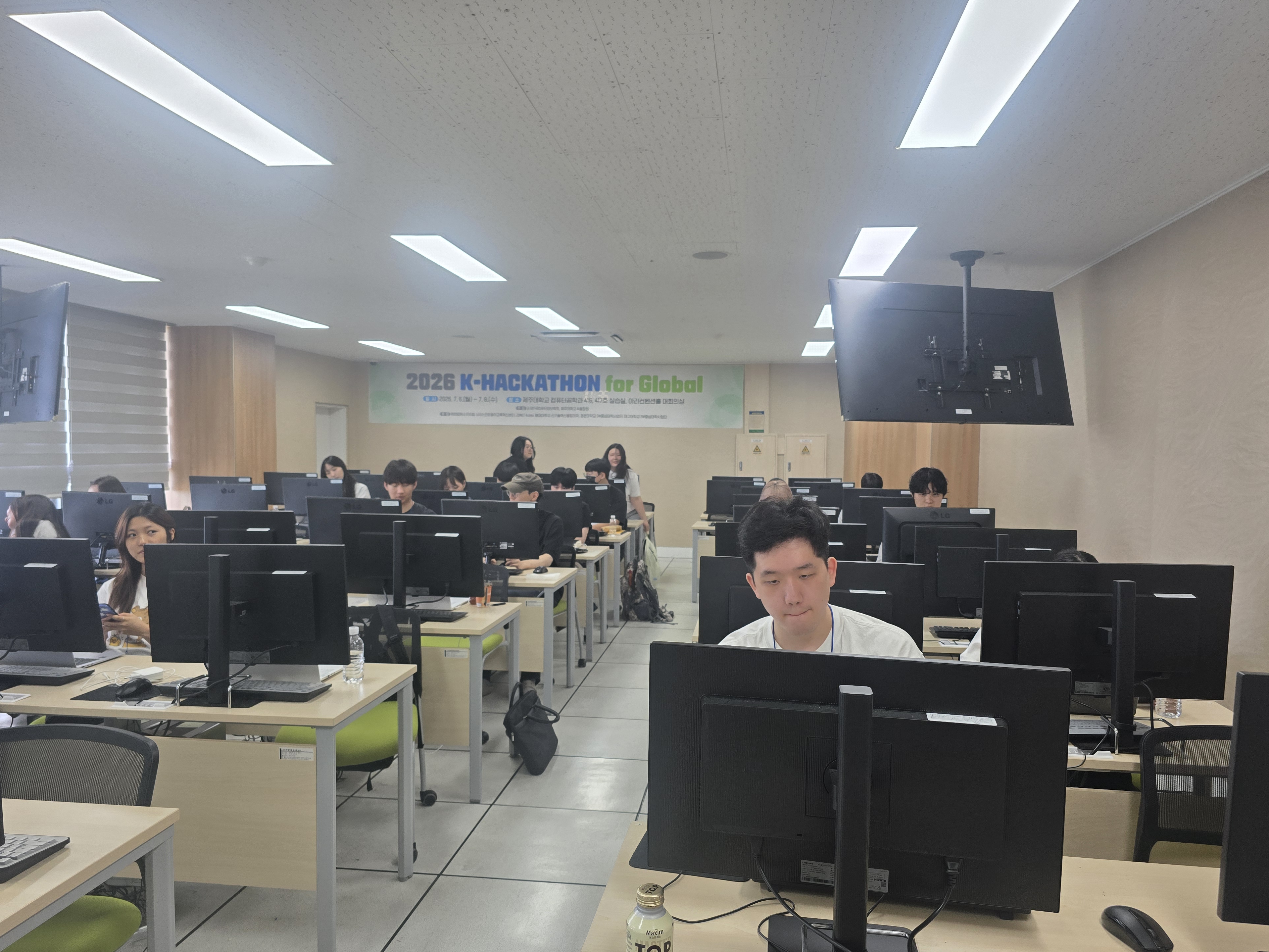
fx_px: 880
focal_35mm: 24
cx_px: 640
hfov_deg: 71.6
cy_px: 485
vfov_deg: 56.8
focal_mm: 6.3
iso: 50
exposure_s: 1/120
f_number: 1.7
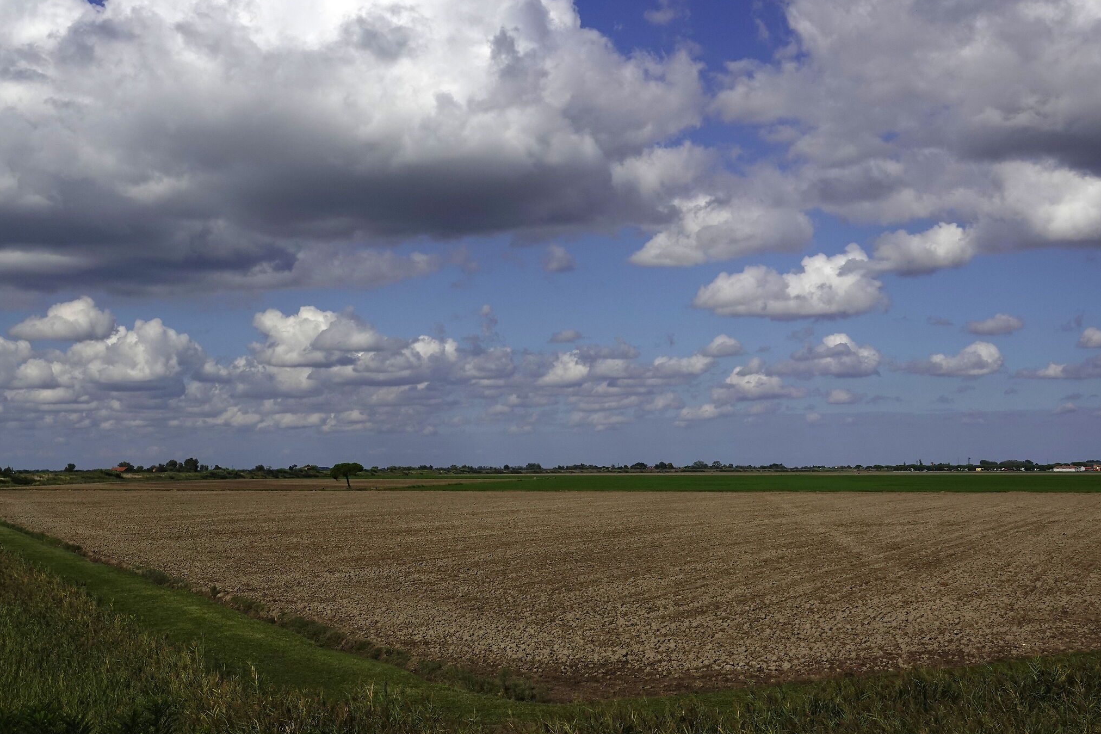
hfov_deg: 38.8
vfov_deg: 26.5
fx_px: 1560
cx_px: 460
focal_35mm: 51
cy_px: 359
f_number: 8
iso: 100
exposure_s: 1/1000
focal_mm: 15.73
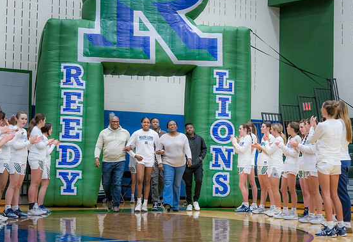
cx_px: 154
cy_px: 126
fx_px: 860
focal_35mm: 87
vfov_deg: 16.0
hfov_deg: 23.2
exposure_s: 1/400
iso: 3200
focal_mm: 70
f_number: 2.8
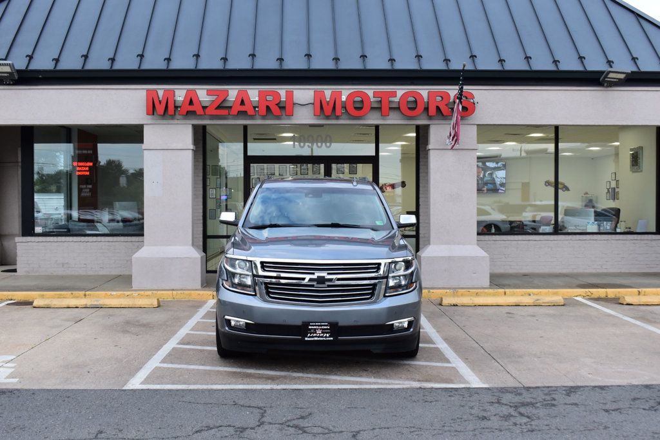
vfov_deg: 31.9
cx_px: 330
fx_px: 770
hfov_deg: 46.4
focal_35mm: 42
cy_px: 220
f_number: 8
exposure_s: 1/50
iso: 400
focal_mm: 28
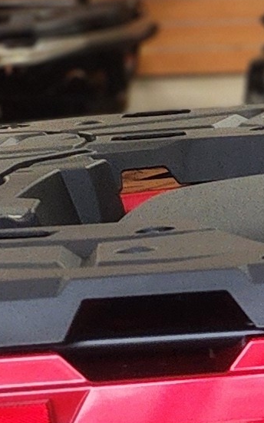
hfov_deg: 6.5
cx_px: 899
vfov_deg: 11.5
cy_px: 570
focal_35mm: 177
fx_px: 2039
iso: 250
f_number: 1.8
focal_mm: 6.4
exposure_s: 1/120
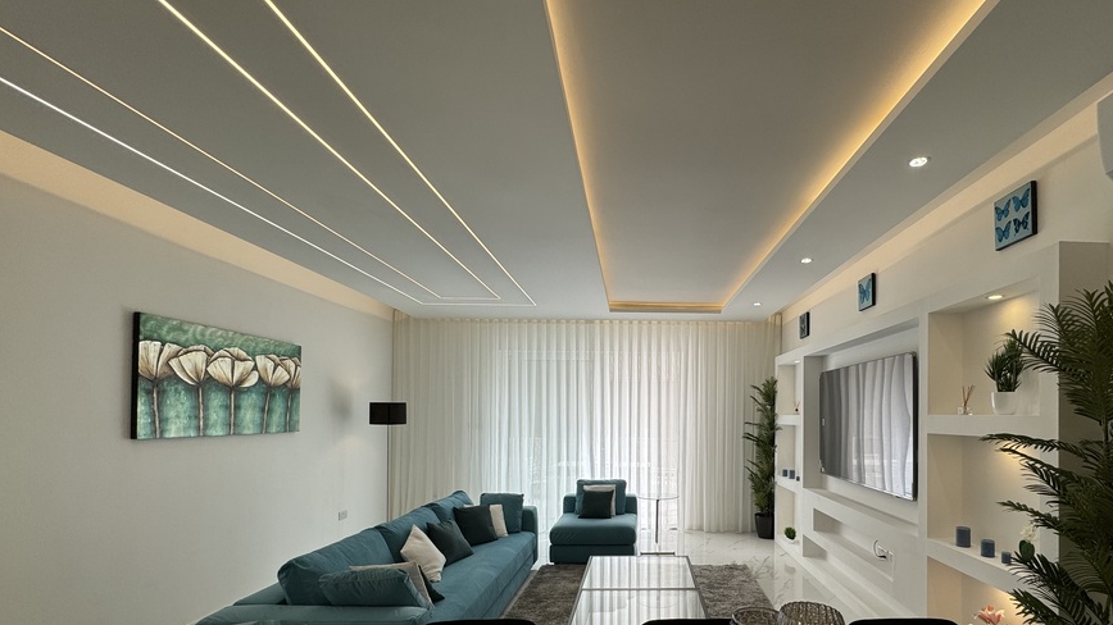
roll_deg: -0.7
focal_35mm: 18
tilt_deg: +0.1
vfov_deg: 59.6
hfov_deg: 91.8
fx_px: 531
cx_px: 650
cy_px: 415
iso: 40
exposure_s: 1/370
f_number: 2.2
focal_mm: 2.22
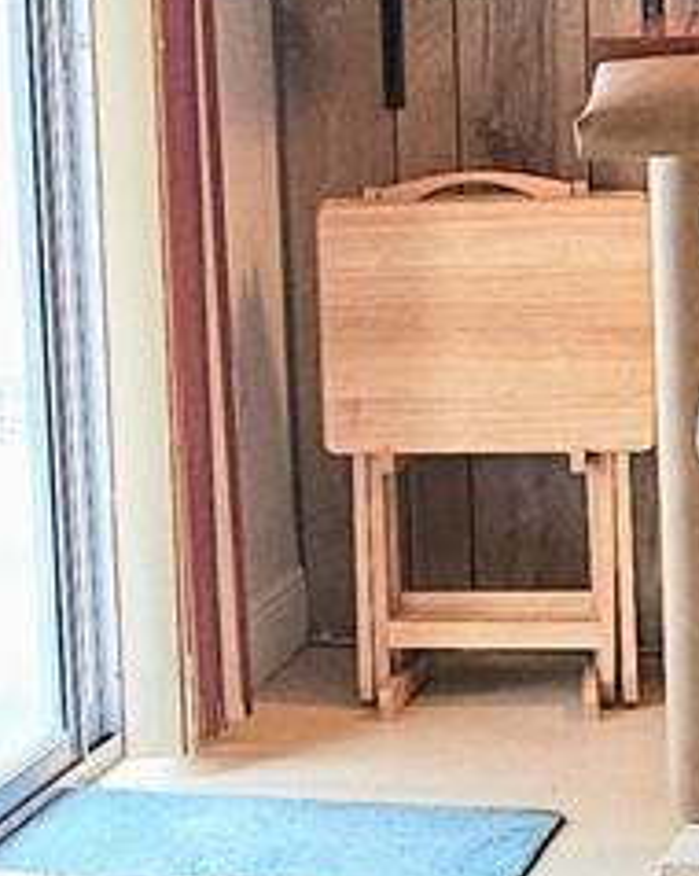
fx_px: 3910
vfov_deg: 12.7
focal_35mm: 151
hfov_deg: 10.1
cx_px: -37
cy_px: 180
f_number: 1.8
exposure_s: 1/60
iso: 100
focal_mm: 5.4
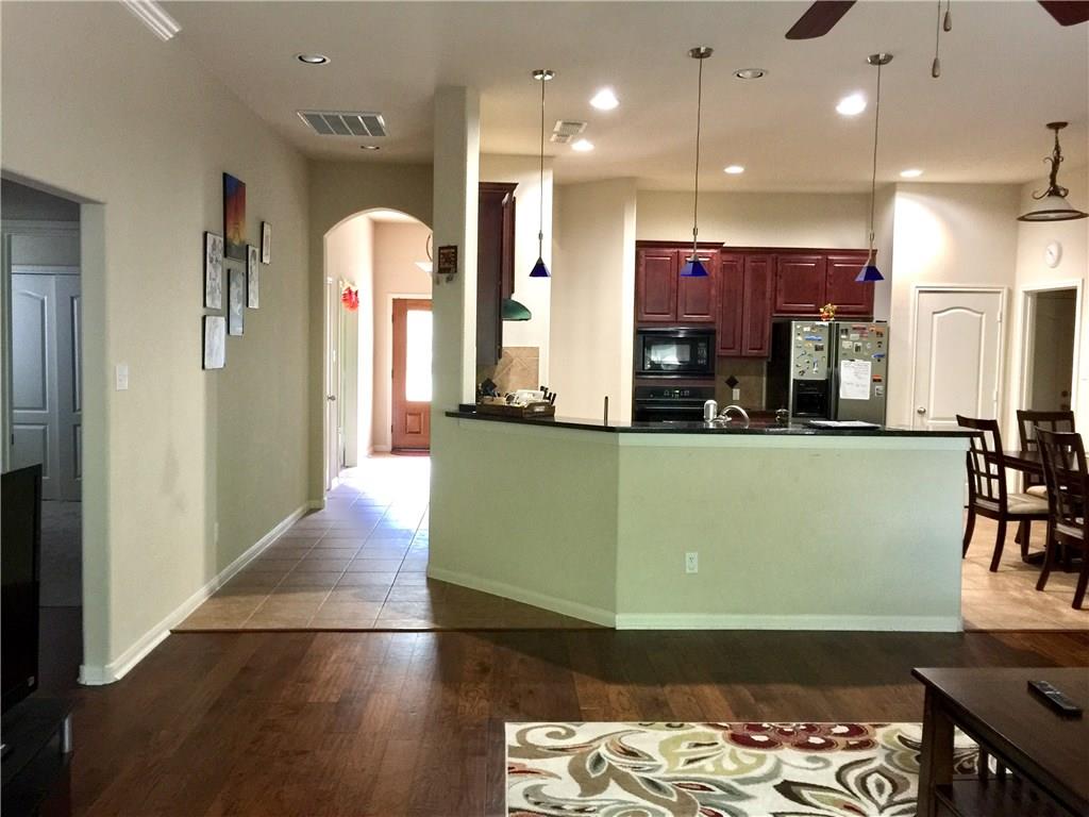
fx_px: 912
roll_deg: -2.7
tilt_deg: -2.3
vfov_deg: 48.2
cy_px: 408
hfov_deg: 61.7
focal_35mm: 29
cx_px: 544
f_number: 2.2
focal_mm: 4.15
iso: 125
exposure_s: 1/8
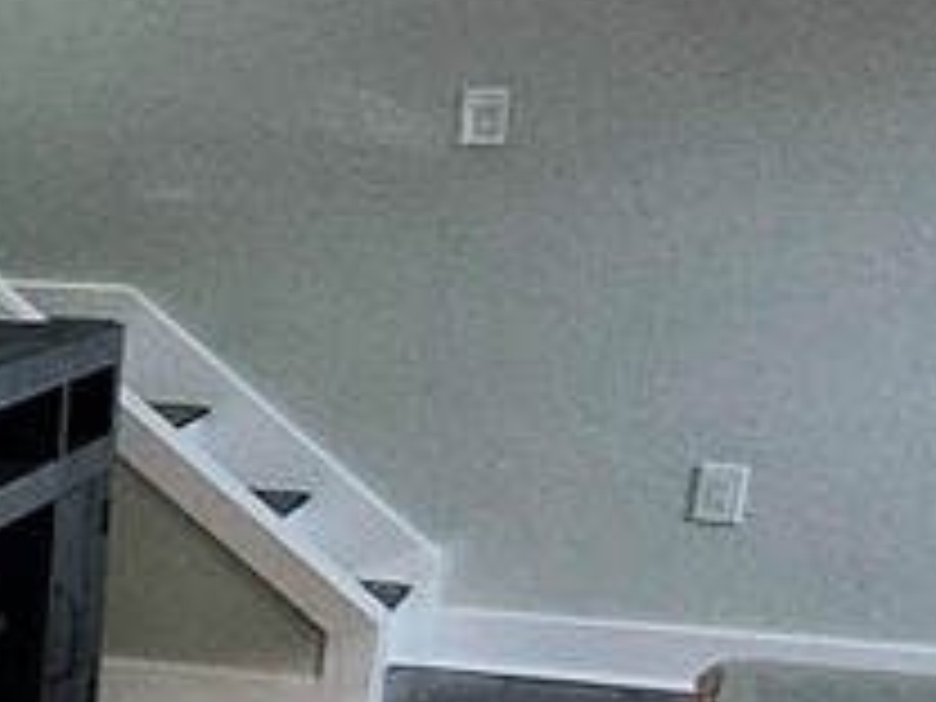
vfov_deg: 14.7
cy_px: 612
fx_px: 2704
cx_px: -1620
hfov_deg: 12.5
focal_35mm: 100
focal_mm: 1.74
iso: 250
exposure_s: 1/60
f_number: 2.2
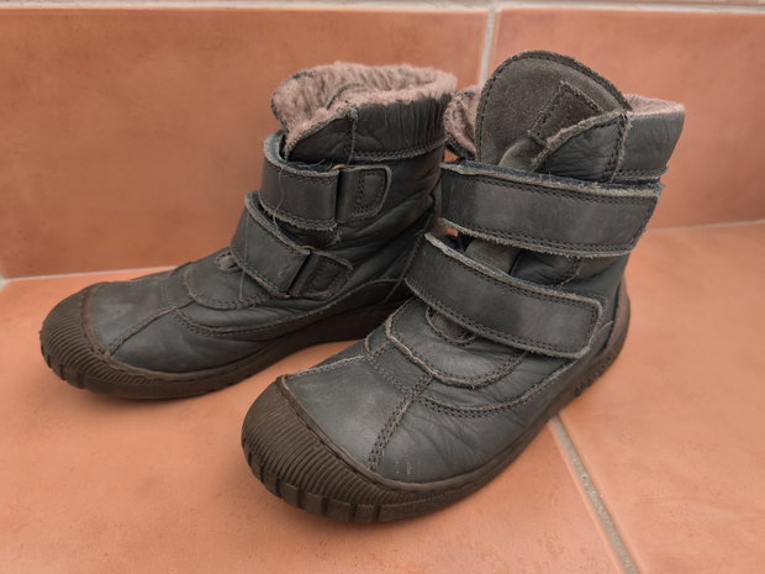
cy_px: 287
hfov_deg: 73.9
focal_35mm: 23
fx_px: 508
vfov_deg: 58.9
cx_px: 382
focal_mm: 6.57
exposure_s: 1/33.3
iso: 1000
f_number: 1.6
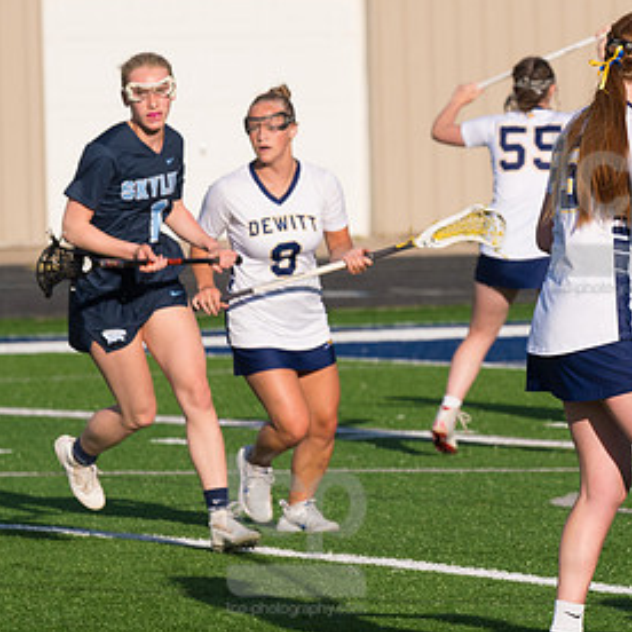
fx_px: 10225
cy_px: 215
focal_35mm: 495
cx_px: 621
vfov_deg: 3.5
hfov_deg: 3.5
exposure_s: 1/1600
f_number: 5.6
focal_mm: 185
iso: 250
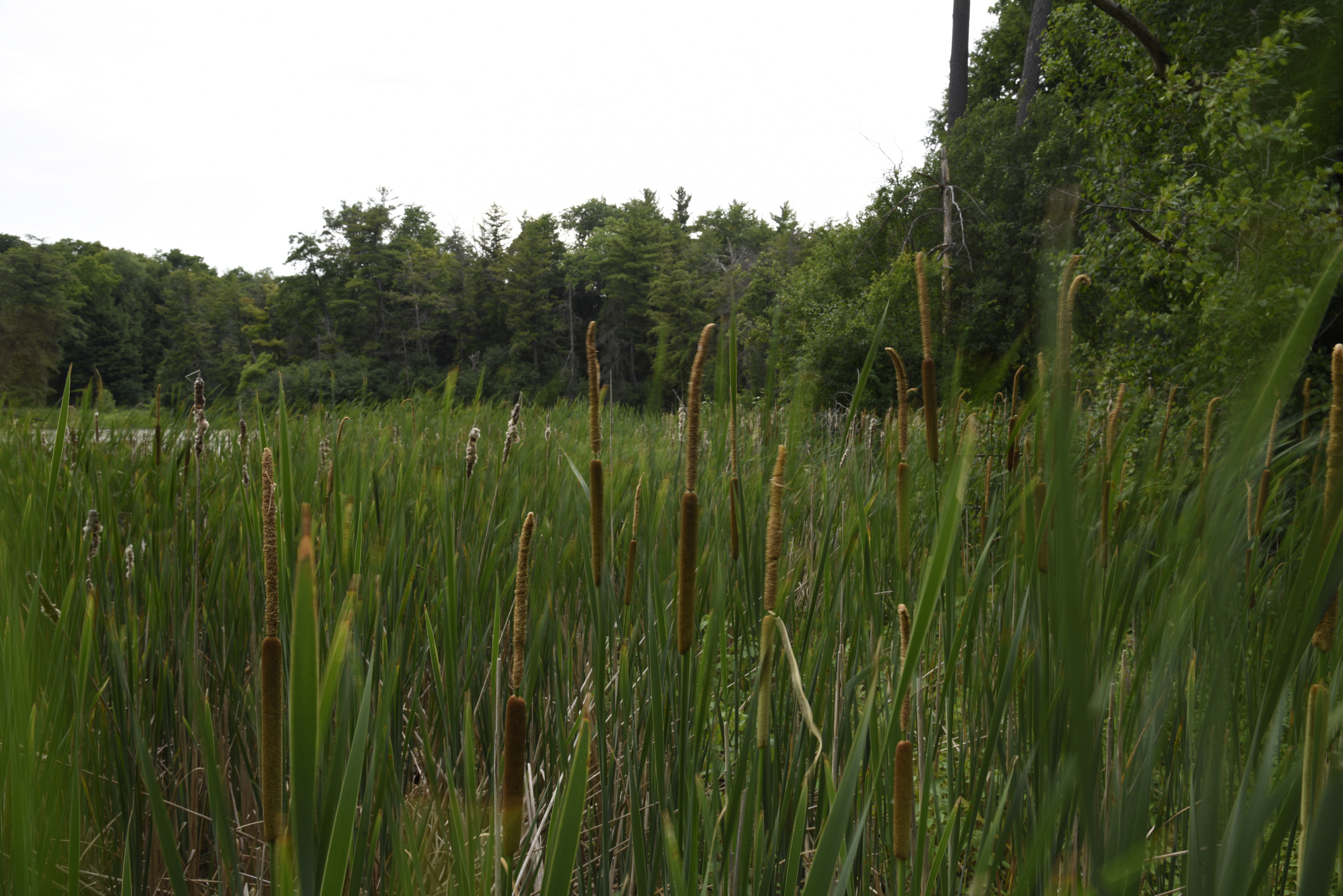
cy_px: 448
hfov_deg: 61.9
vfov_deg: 43.6
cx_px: 672
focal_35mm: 30
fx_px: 1119
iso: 100
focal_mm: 30
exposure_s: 1/10
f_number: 10
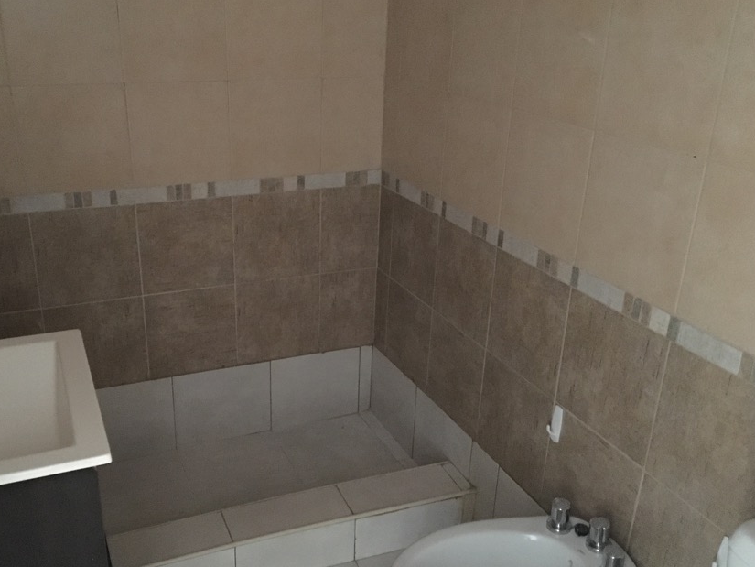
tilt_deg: -22.4
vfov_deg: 39.6
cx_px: 326
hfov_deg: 51.2
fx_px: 785
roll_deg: -0.8
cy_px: 303
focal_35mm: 36
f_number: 2.2
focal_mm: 4.15
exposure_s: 1/17
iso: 800
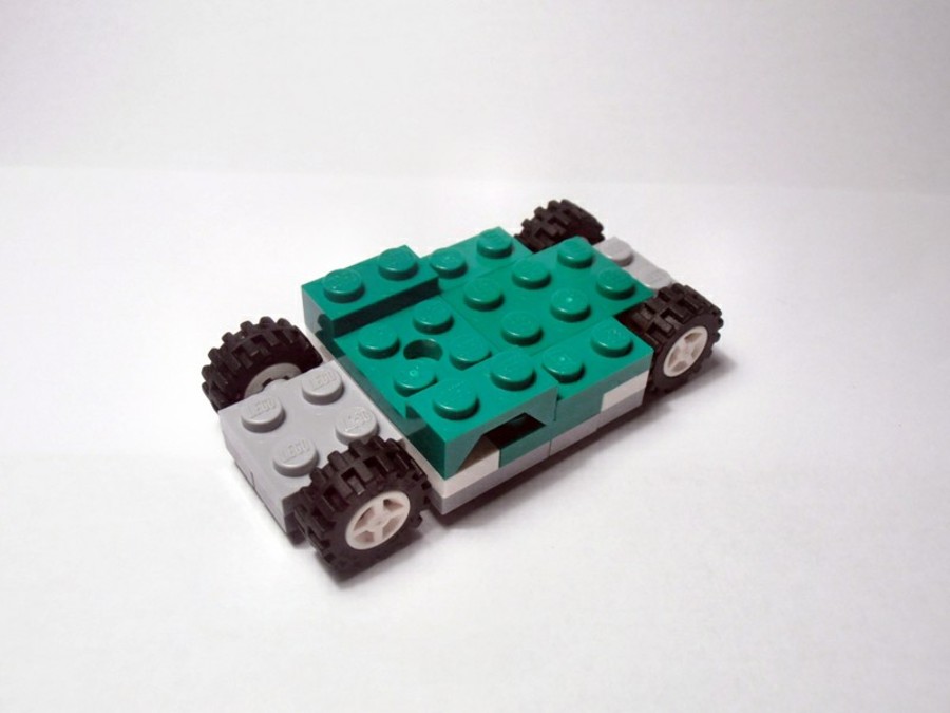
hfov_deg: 50.1
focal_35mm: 37
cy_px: 356
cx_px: 475
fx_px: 1015
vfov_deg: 38.7
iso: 80
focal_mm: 6.61
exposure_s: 1/50
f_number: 3.9
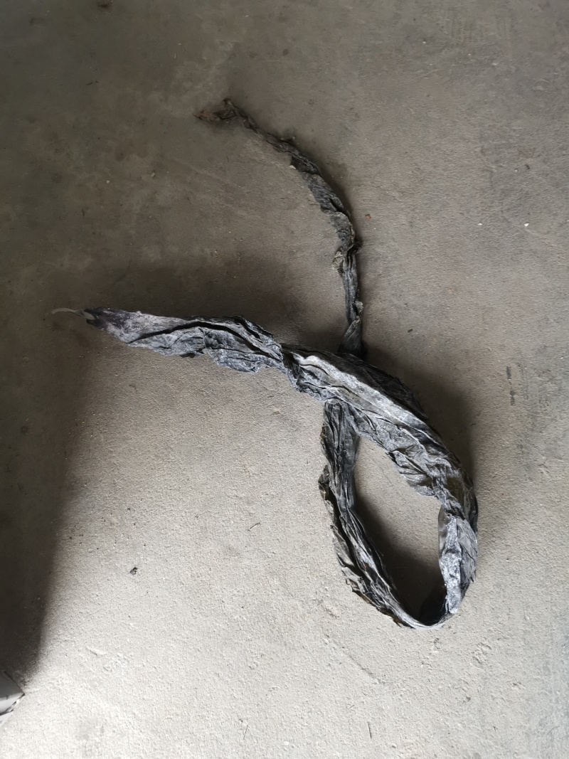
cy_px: 380
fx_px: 592
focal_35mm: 27
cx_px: 284
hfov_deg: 51.3
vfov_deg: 65.3
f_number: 1.8
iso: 250
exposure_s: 1/100
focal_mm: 5.58
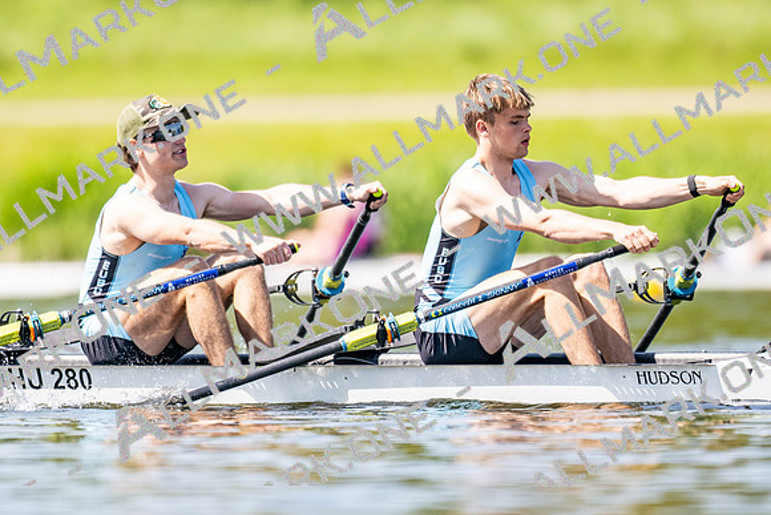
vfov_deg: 1.5
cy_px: 258
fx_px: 19289
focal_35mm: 900
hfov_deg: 2.3
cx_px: 386
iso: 500
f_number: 4
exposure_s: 1/2500
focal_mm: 600
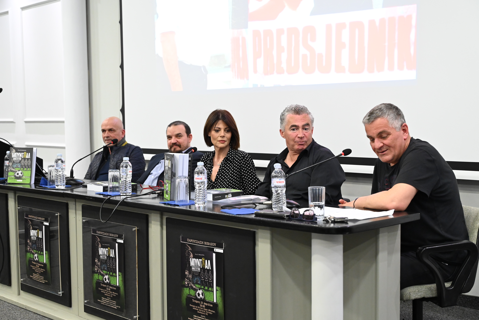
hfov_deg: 41.1
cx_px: 240
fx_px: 639
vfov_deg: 28.1
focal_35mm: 48
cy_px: 160
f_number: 4
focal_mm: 48
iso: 5000
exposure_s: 1/125
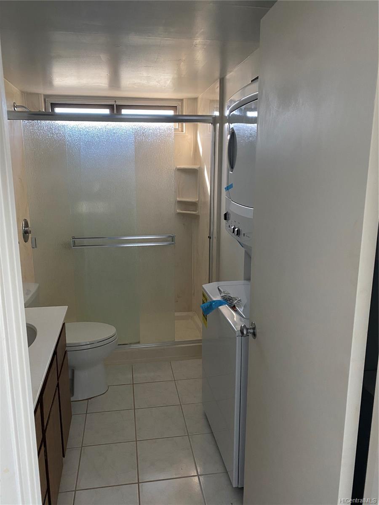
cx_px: 190
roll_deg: -0.6
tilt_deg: -10.4
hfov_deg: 53.1
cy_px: 252
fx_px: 380
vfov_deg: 67.3
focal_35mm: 26
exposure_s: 1/60
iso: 160
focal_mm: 4.25
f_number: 1.8
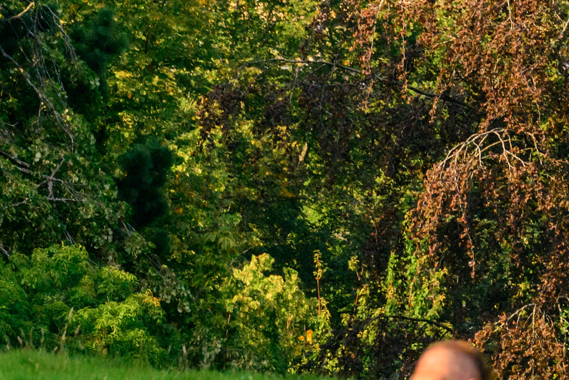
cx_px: 885
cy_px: -70
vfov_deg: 1.9
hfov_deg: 2.8
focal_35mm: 737
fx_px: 11654
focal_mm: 170
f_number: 5.6
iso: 400
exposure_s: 1/500
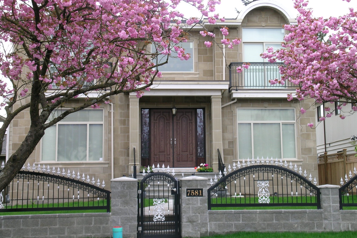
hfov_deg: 31.4
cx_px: 178
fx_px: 635
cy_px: 114
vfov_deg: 21.2
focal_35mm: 64
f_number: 5.2
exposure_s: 1/81.8
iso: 50
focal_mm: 12.6
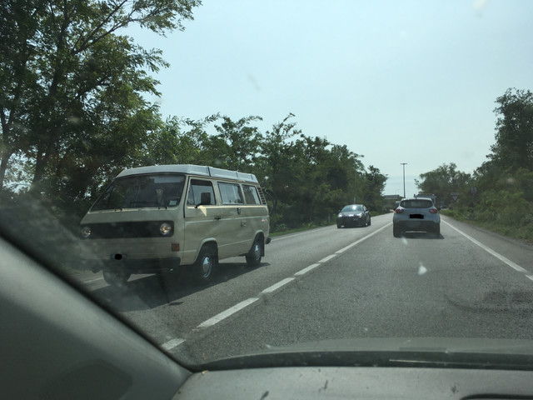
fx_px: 447
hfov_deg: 61.7
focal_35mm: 29
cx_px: 266
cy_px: 200
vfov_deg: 48.2
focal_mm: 4.15
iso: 25
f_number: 2.2
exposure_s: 1/3846
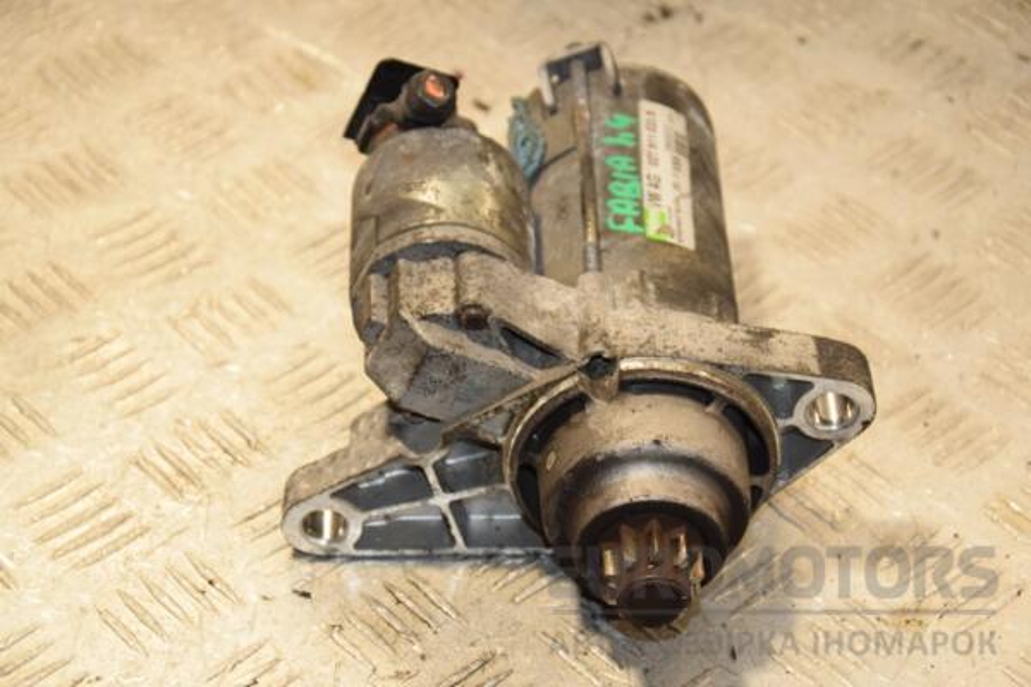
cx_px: 516
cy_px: 344
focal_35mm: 105
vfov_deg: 13.0
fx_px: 3007
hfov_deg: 19.5
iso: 800
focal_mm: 70
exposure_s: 1/200
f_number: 6.3
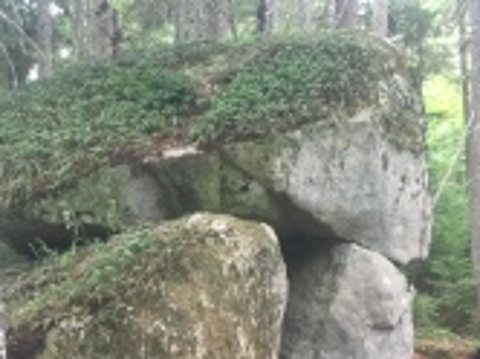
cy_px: 313
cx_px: 231
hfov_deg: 30.3
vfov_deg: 22.4
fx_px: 886
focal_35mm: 64
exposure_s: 1/30
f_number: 2.2
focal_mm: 4.15
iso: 64
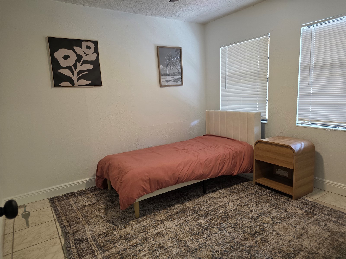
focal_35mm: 23
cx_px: 173
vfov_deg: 58.9
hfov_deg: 73.9
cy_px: 130
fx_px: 230
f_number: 1.7
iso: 250
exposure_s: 1/120
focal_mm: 6.25
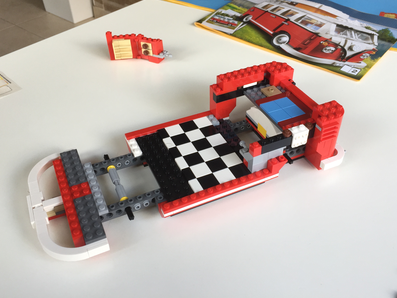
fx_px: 390
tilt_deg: -38.4
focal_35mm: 34
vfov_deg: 41.7
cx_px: 202
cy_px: 127
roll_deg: -0.8
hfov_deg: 54.0
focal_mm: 4.15
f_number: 2.2
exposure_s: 1/100
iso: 50
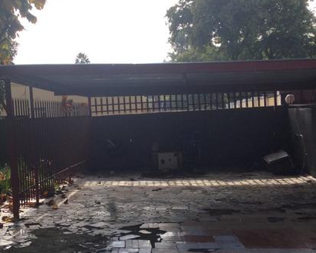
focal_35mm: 59
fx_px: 552
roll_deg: +3.0
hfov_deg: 31.9
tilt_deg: -5.4
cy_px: 152
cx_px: 134
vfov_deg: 25.8
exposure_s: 1/529
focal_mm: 3.3
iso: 25
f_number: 2.4
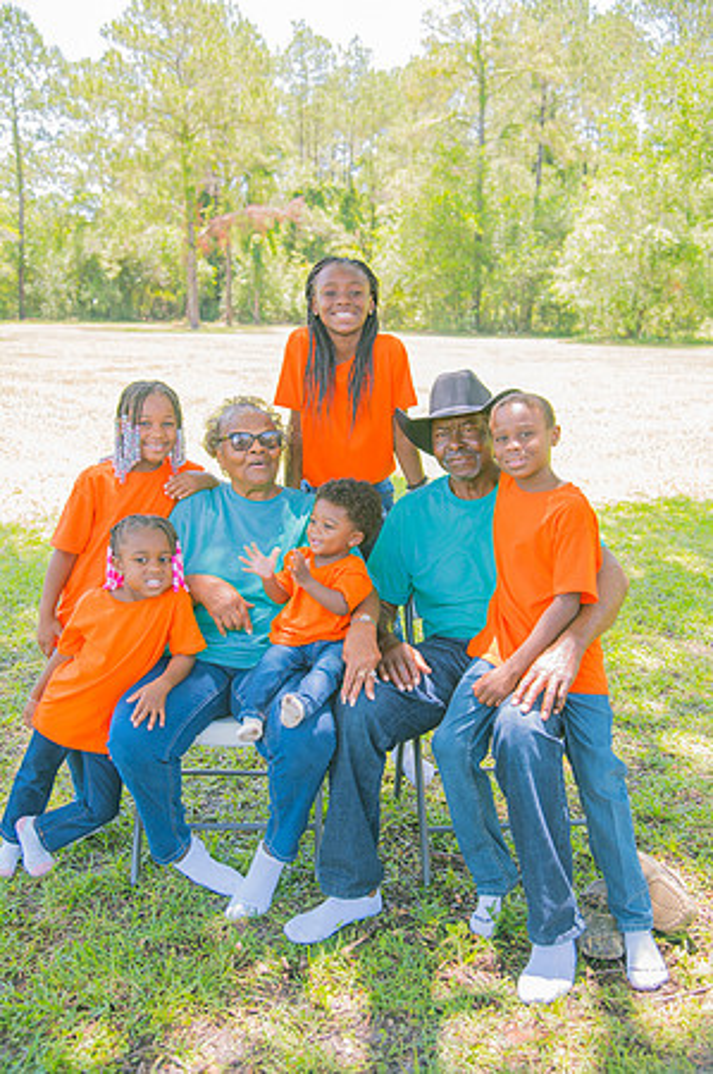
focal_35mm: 35
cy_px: 537
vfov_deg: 54.5
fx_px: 1042
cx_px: 356
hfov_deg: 37.8
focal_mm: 35
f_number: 4
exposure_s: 1/125
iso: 250
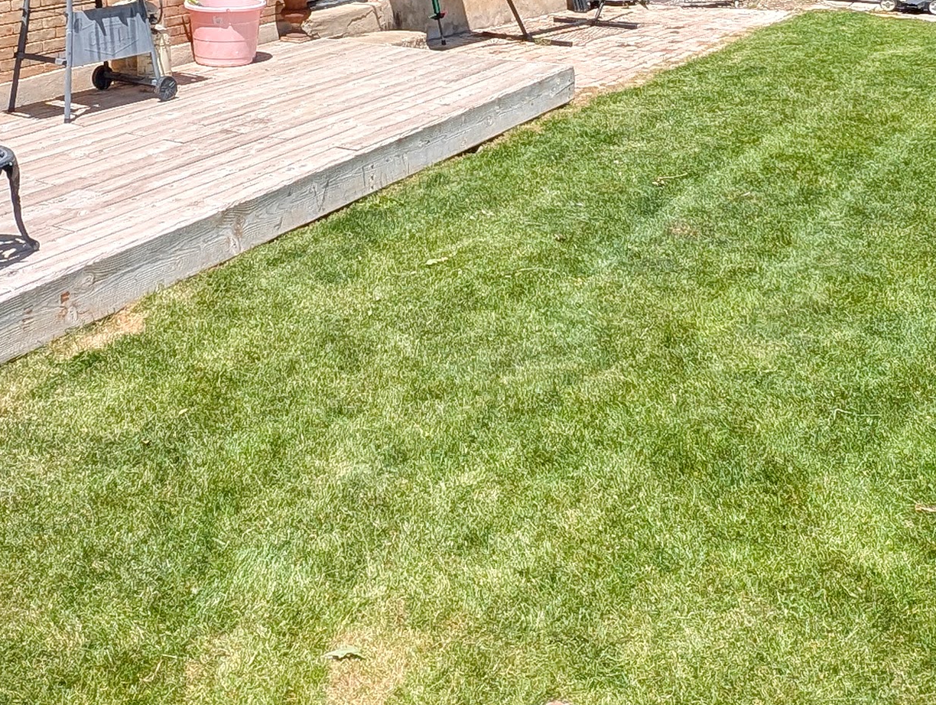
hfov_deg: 46.7
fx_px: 1083
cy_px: 2
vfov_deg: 33.1
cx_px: 457
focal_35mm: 40
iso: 41
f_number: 1.95
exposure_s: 1/1859
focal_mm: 2.23
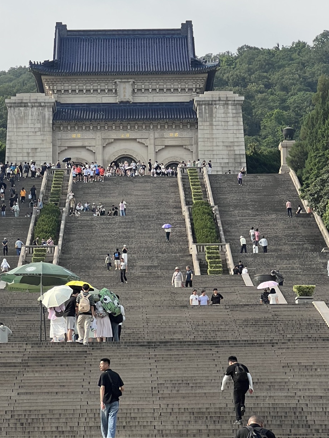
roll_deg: +0.9
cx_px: 116
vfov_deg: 15.6
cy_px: 214
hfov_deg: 11.8
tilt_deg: +12.6
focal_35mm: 126
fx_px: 1596
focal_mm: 9
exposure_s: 1/809
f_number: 2.8
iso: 32
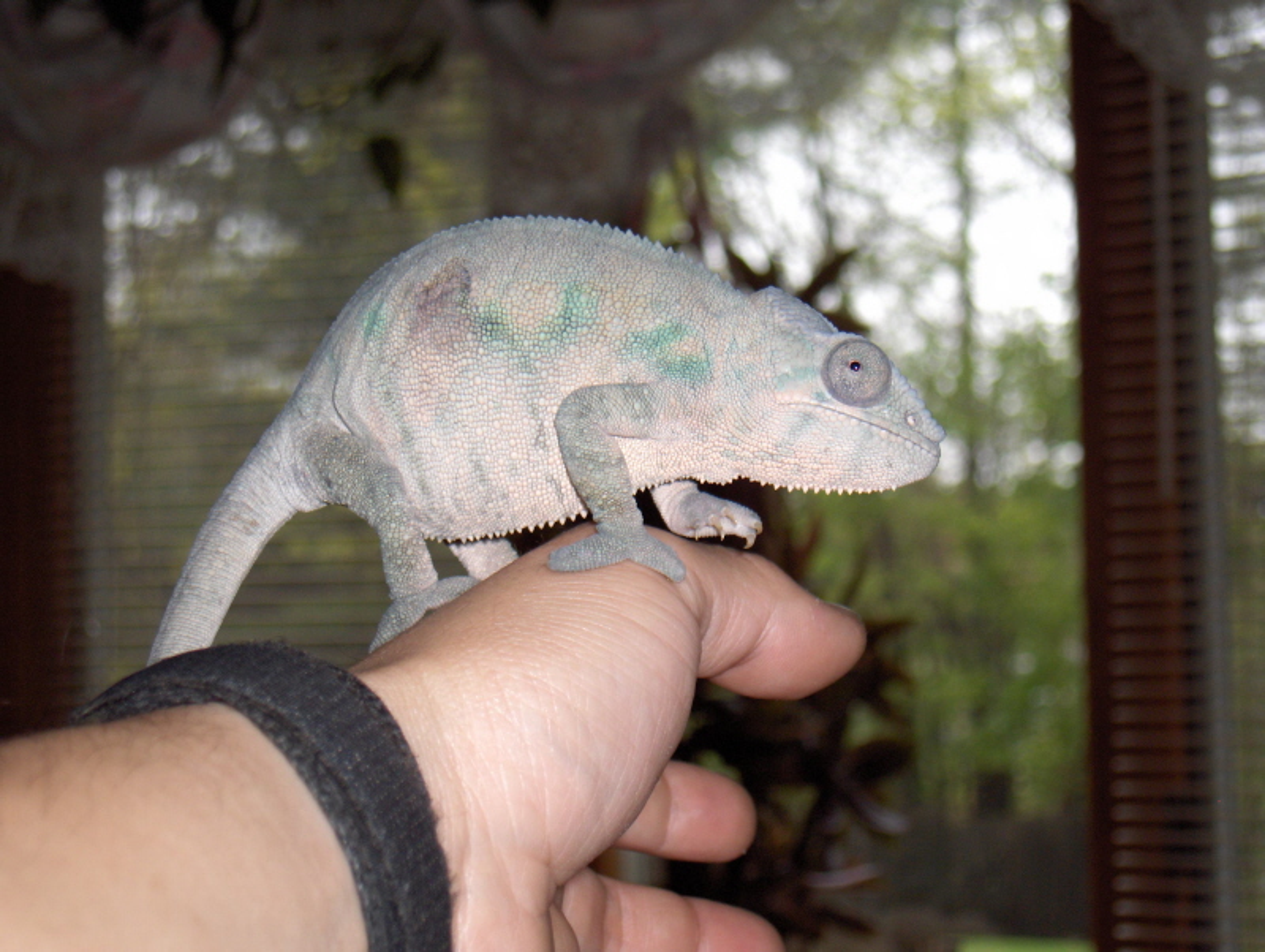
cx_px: 632
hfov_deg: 27.7
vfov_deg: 21.1
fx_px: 2561
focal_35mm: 70
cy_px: 476
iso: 100
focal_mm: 14.3
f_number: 3.5
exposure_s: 1/90
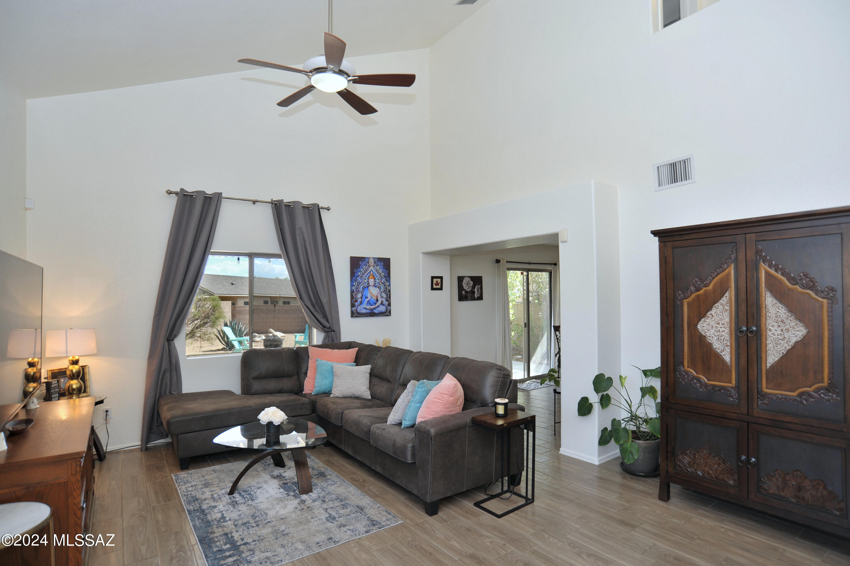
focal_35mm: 18
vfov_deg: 67.3
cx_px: 425
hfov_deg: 90.0
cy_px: 283
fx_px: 425
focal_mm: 18
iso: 200
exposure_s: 1/30
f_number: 5.6
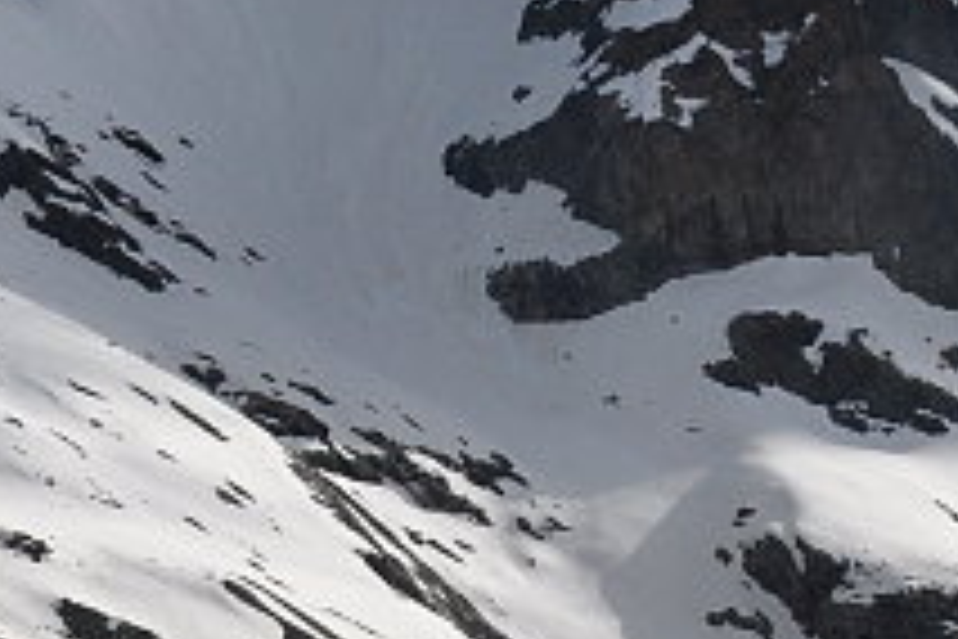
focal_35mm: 211
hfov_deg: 9.5
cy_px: 752
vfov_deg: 6.5
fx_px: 5615
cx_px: 1358
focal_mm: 30
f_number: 13
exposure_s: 1/640
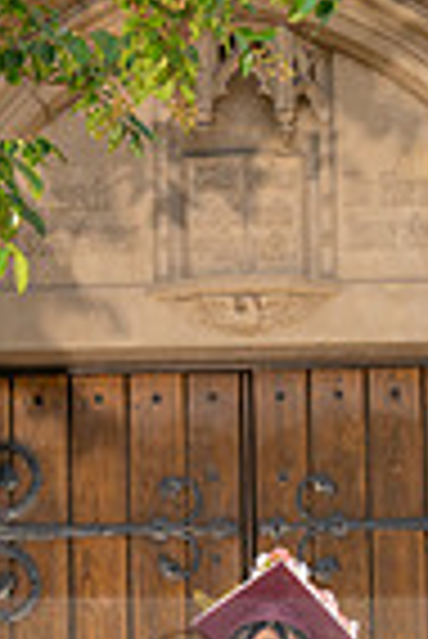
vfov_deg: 14.4
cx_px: 153
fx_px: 2473
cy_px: 702
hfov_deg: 9.9
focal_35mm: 139
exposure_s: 1/200
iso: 200
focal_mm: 44
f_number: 4.5
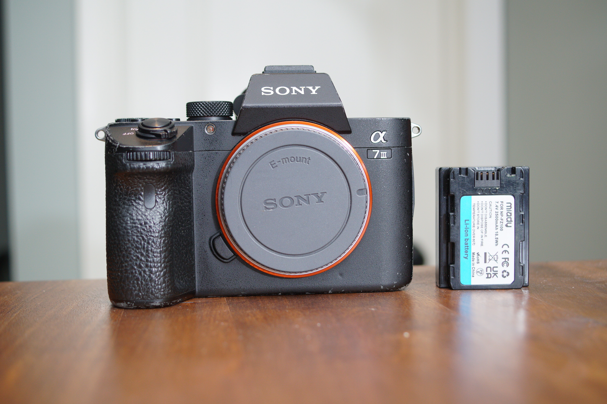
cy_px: 202
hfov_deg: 43.6
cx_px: 304
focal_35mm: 45
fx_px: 758
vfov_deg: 29.8
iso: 500
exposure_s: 1/160
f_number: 4
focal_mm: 30
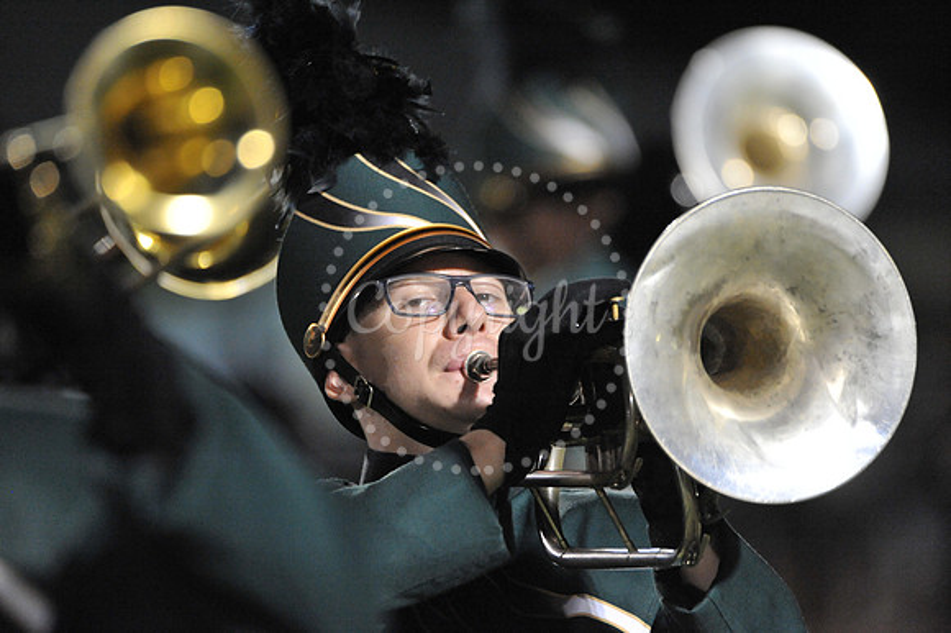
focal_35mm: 600
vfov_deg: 2.3
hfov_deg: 3.4
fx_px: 15840
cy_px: 316
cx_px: 476
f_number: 6.3
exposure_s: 1/160
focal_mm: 600
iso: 6400
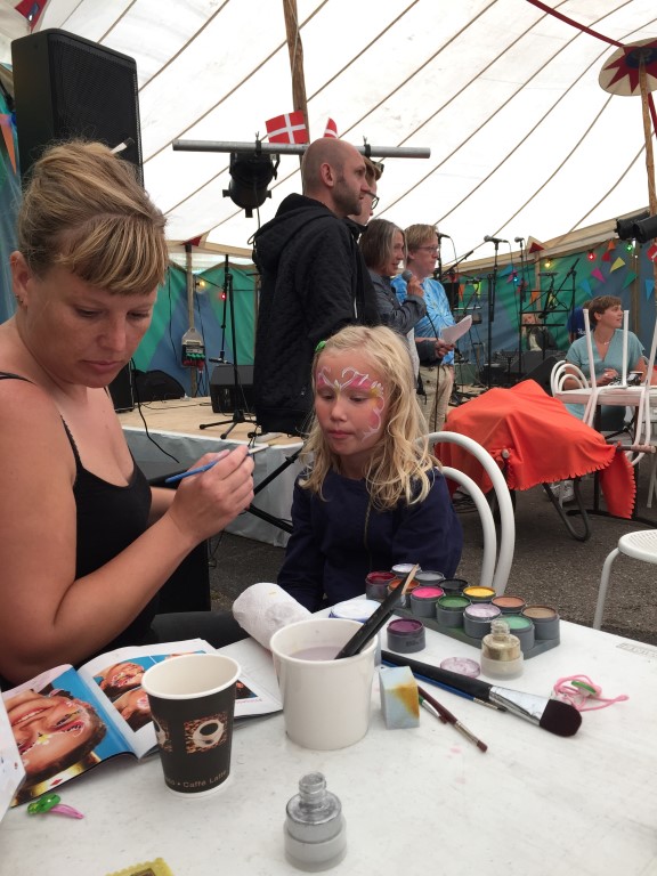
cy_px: 438
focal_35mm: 29
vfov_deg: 61.7
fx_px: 734
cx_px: 328
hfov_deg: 48.2
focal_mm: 4.15
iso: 32
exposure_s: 1/100
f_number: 2.2
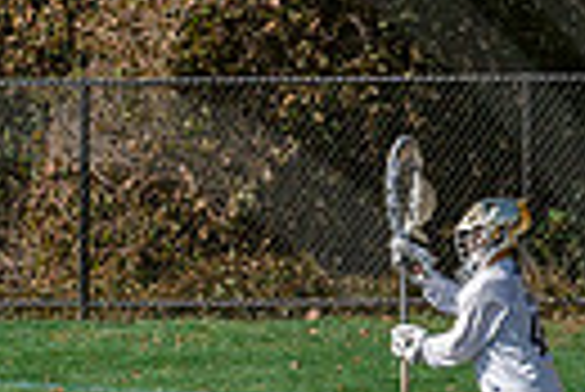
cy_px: 358
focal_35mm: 689
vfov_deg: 2.0
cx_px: -240
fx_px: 11209
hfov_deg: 3.0
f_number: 7.1
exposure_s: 1/800
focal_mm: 120
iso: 250
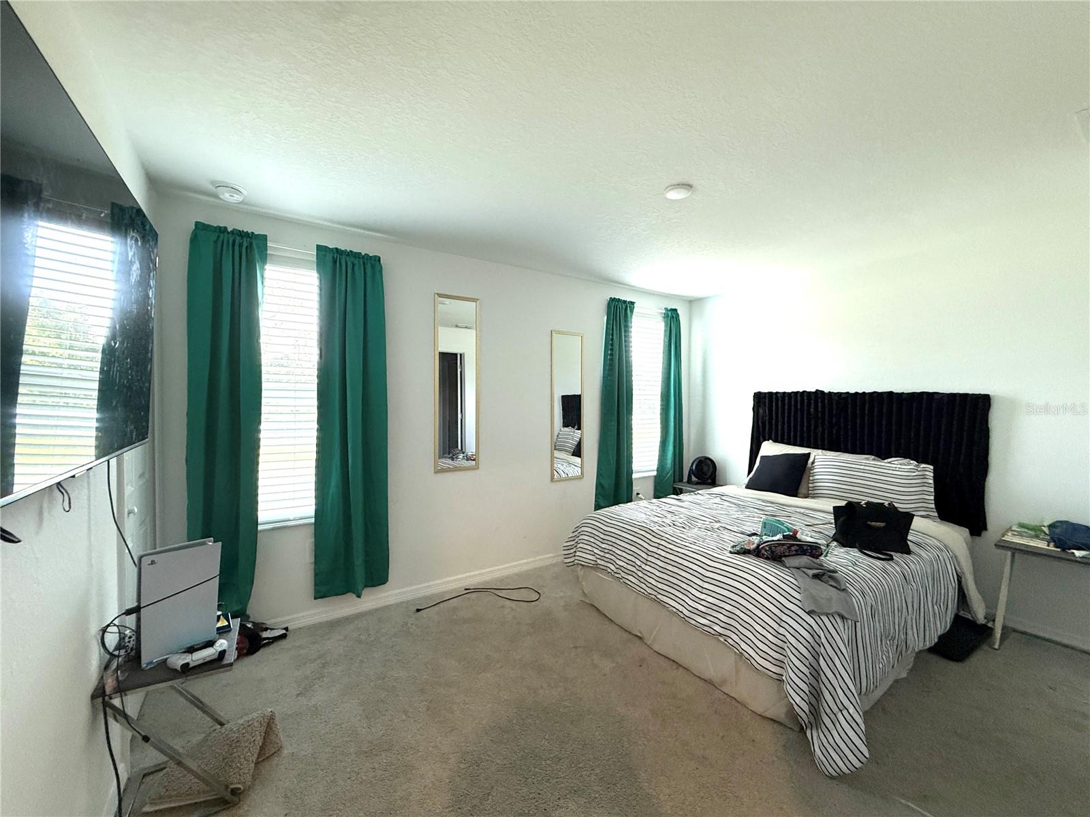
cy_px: 408
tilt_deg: -1.0
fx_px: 441
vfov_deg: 85.7
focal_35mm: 14
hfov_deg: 102.1
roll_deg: +0.2
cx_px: 545
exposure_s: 1/120
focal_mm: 2.22
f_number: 2.2
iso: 500
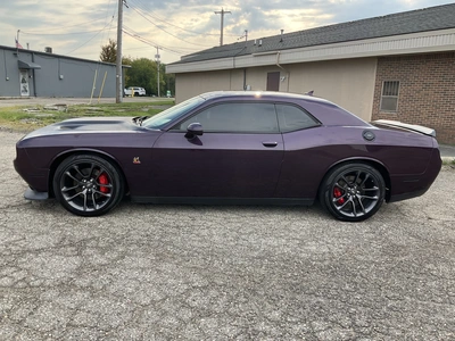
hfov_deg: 61.7
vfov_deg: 48.2
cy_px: 170
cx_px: 228
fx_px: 381
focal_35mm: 29
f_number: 1.8
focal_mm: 3
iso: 25
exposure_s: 1/514
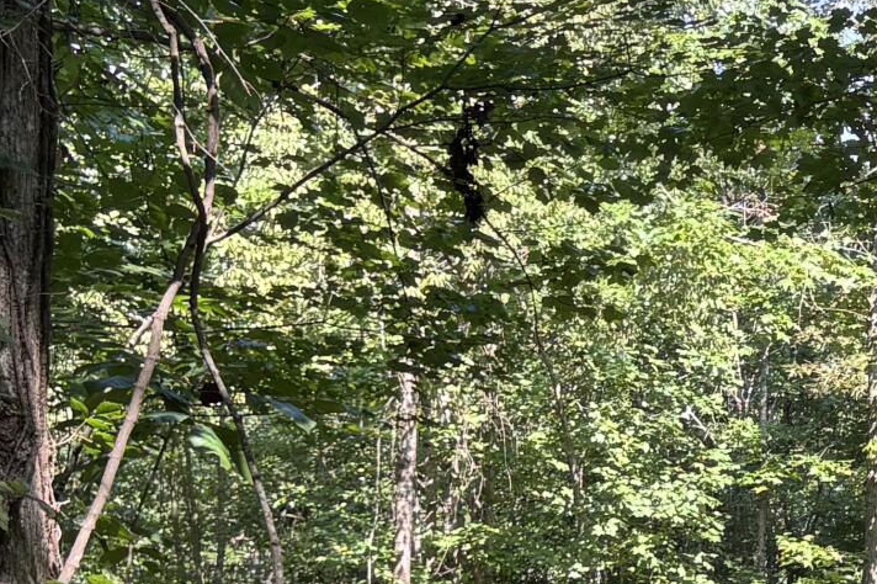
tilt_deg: -3.9
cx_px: 1396
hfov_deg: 16.1
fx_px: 2776
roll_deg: +0.9
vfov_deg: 11.9
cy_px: 567
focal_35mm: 114
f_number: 1.6
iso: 32
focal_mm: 5.96
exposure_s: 1/133
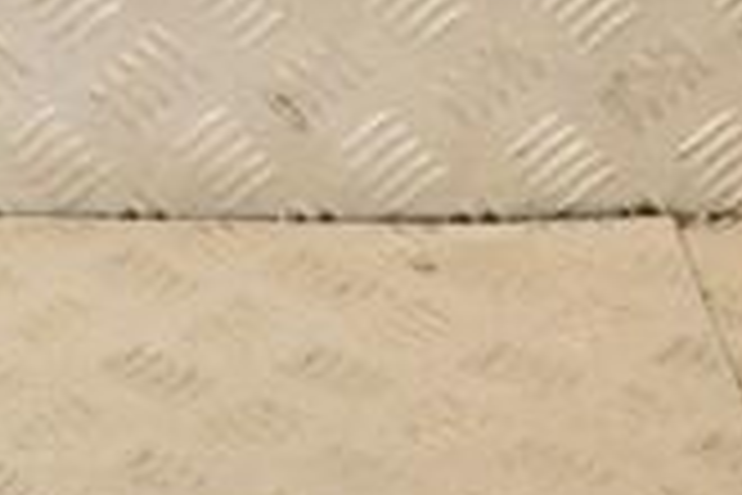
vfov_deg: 8.8
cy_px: 666
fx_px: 3153
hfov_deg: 13.1
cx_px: -108
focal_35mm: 153
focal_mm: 28
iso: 800
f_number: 6.3
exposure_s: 1/200
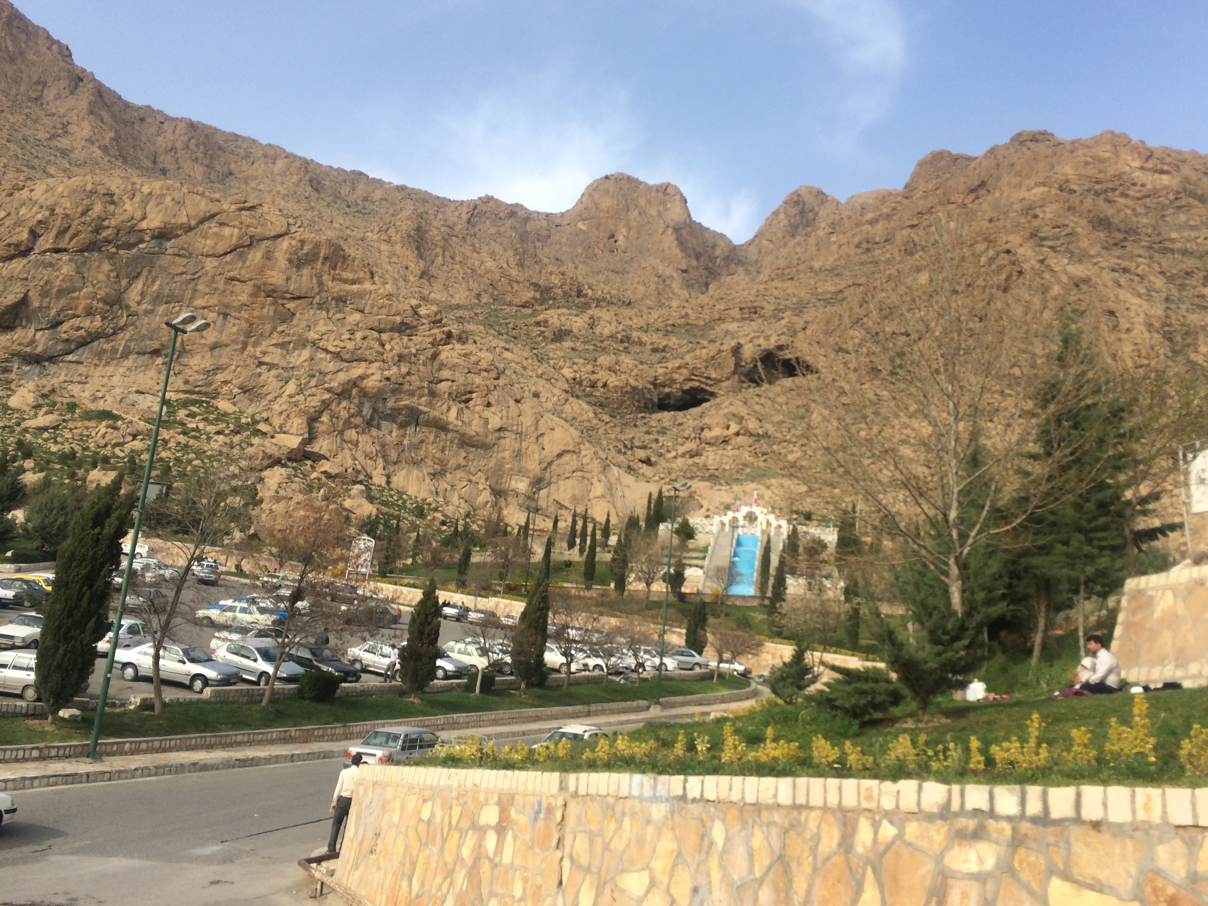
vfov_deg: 42.9
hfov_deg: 55.3
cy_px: 425
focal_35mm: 33
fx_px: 1152
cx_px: 660
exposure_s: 1/1001
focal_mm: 4.12
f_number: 2.2
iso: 32
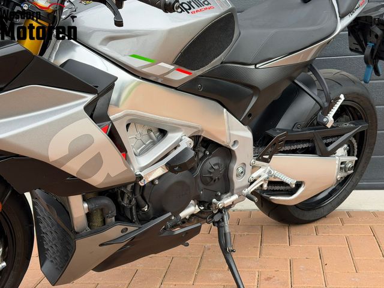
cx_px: 192
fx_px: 532
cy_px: 144
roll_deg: +3.0
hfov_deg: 39.7
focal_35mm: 48
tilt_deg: -9.2
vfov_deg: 30.3
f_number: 1.78
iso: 64
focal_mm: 6.76
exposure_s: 1/574
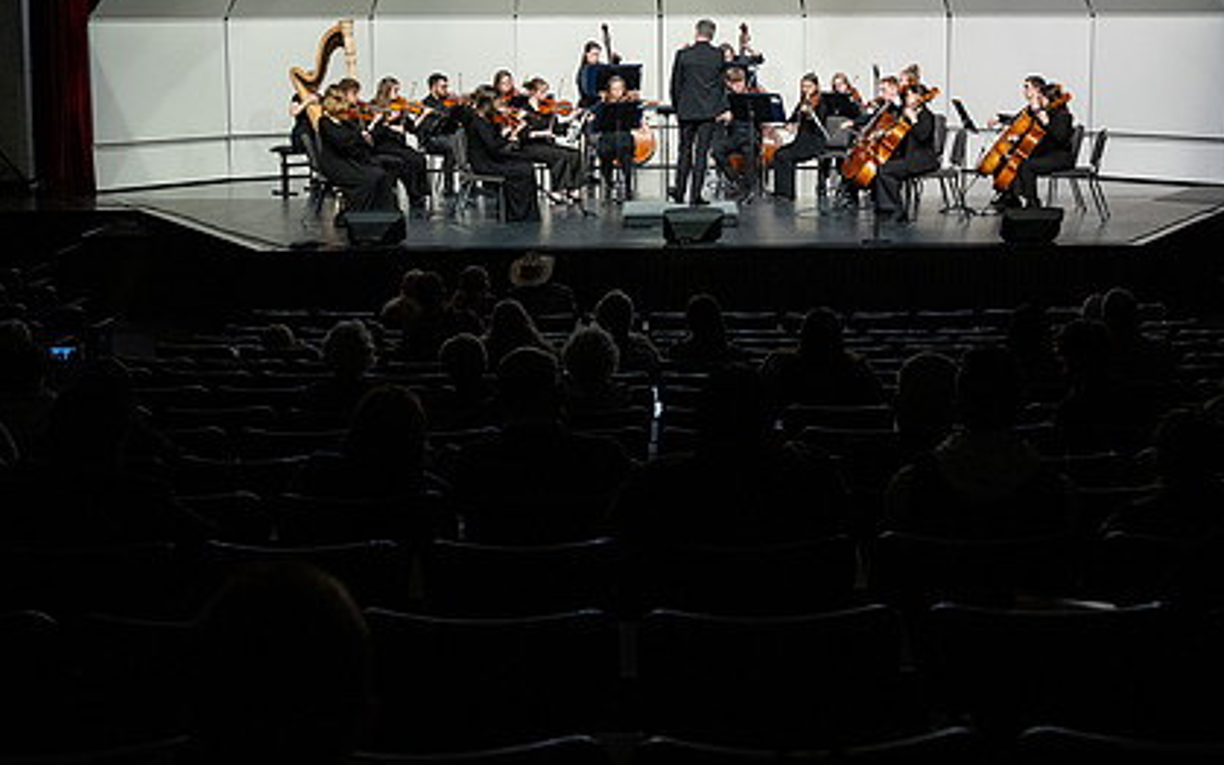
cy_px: 218
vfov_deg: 23.4
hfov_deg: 36.8
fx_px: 1835
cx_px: 695
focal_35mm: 55
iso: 2000
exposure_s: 1/250
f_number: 4.5
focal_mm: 39
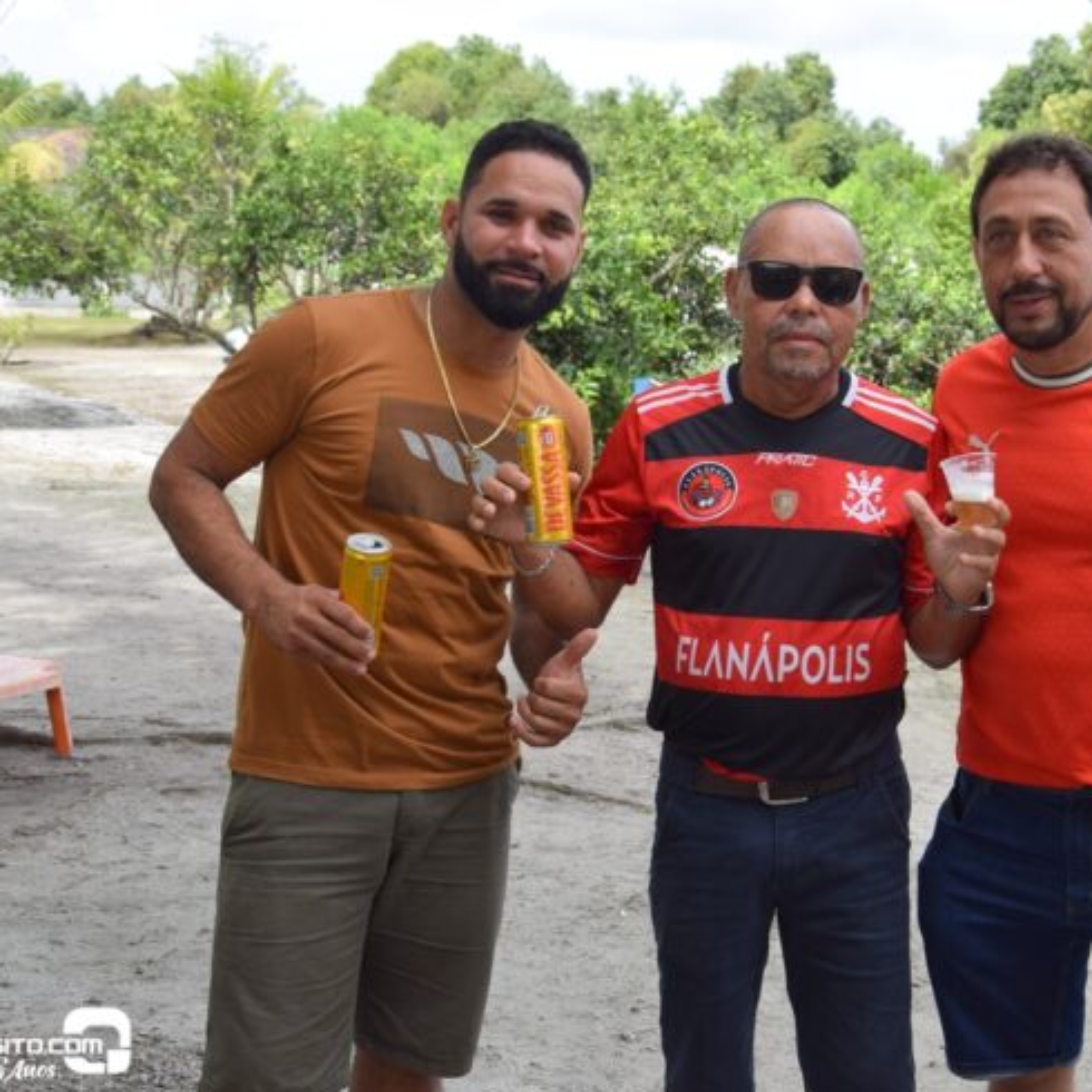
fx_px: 2414
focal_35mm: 68
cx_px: 702
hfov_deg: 25.4
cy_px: 549
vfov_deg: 25.5
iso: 280
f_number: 8
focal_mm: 35
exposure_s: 1/250
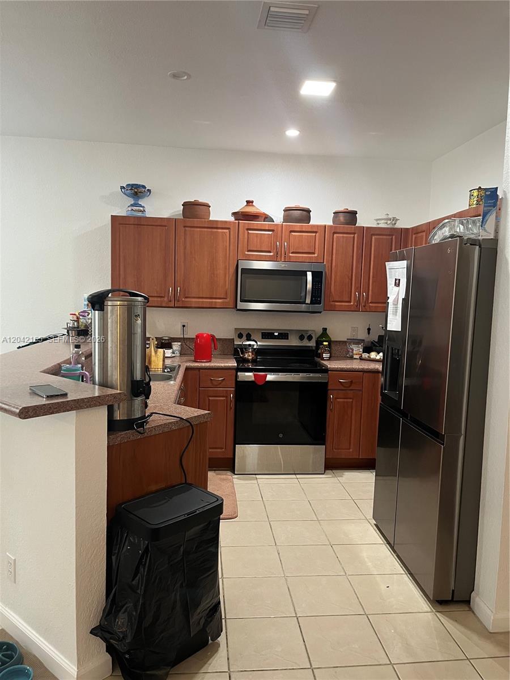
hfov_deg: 53.1
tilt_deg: -4.6
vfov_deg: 67.3
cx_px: 255
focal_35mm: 26
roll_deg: -0.9
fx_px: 511
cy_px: 340
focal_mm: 5.1
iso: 200
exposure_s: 1/60
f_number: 1.6
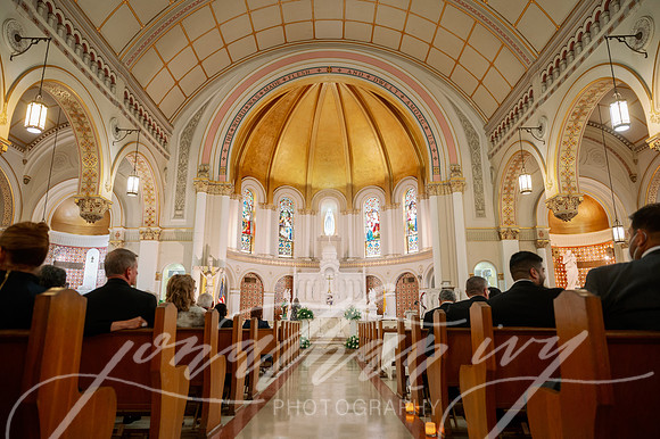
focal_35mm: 24
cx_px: 330
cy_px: 220
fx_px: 440
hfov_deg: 73.8
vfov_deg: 53.1
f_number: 2.8
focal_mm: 24
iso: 1000
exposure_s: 1/50
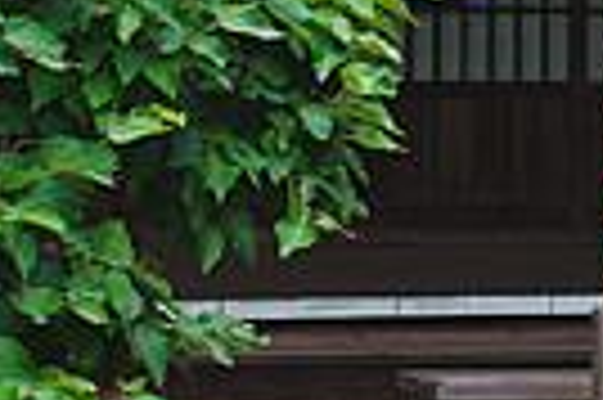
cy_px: -501
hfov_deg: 6.7
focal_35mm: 299
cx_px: 1174
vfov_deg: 4.5
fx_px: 5002
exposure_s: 1/170
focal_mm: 33
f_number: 4
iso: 250
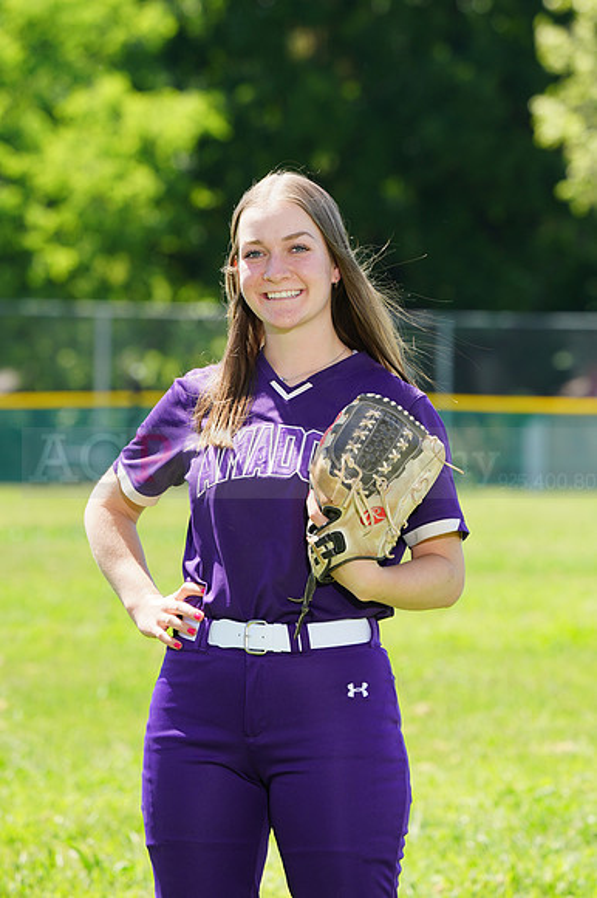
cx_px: 298
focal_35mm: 265
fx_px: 6599
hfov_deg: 5.2
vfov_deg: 7.8
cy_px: 449
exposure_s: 1/200
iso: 200
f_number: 9
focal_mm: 265
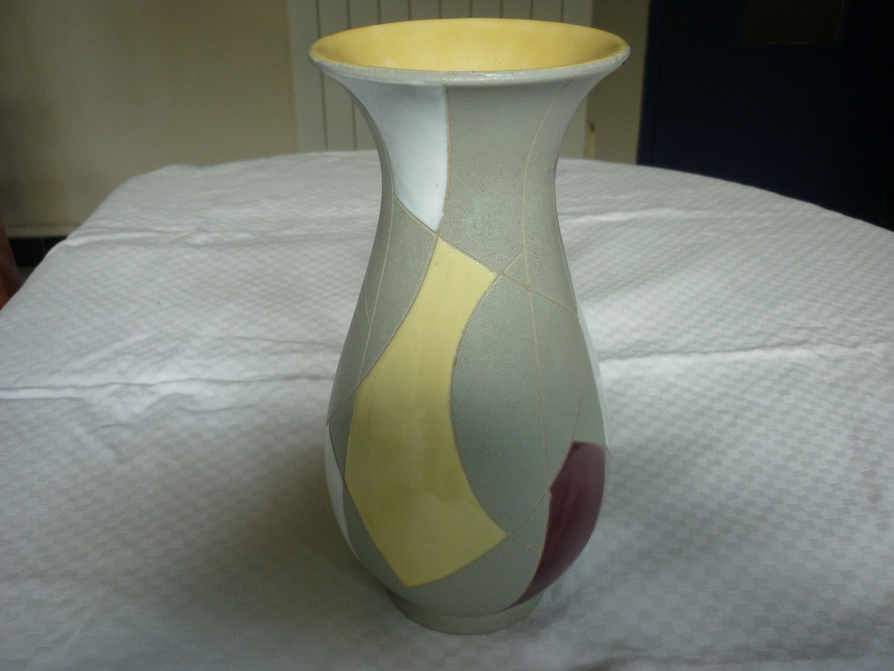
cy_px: 336
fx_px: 852
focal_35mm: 33
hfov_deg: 55.4
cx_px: 447
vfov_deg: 42.9
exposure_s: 1/30
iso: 200
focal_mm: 5.5
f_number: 2.8
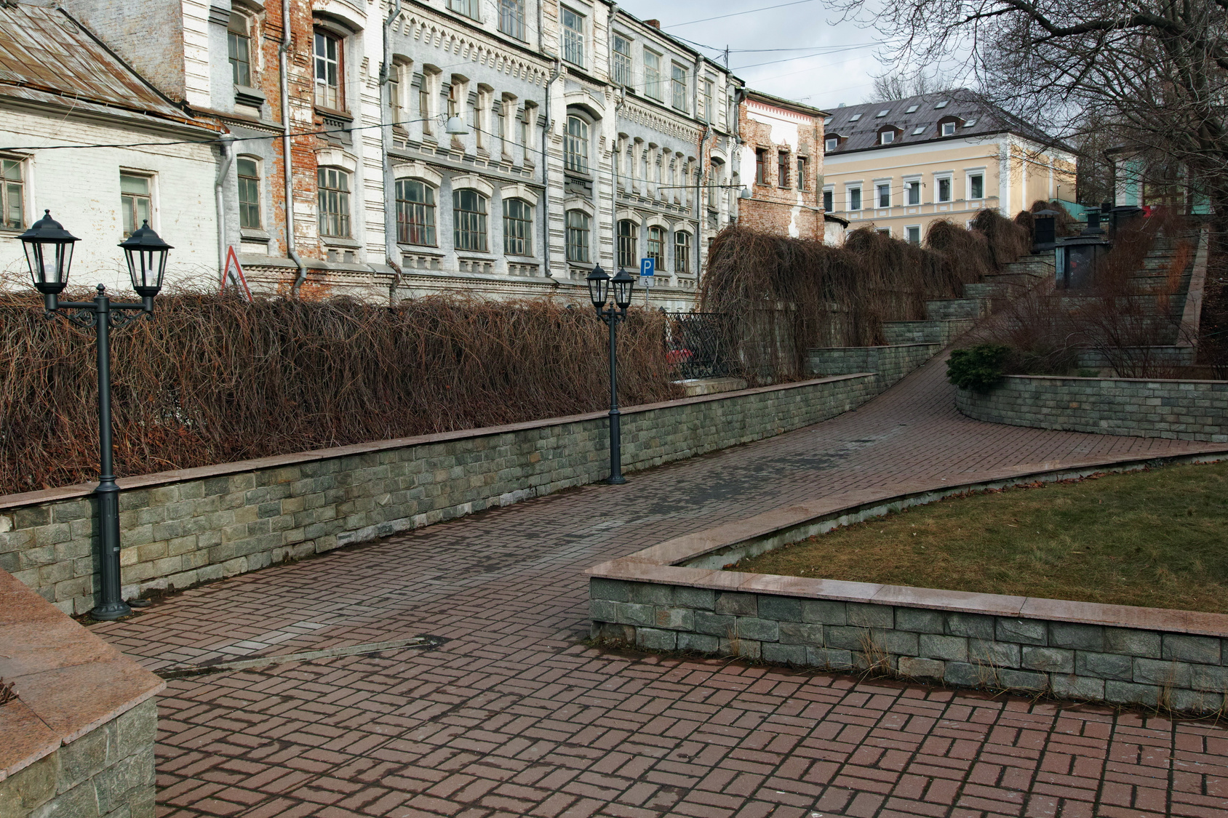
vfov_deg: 41.1
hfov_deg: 58.7
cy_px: 389
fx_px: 1091
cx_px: 616
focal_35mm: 32
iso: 100
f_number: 9
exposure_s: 1/100
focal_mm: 20
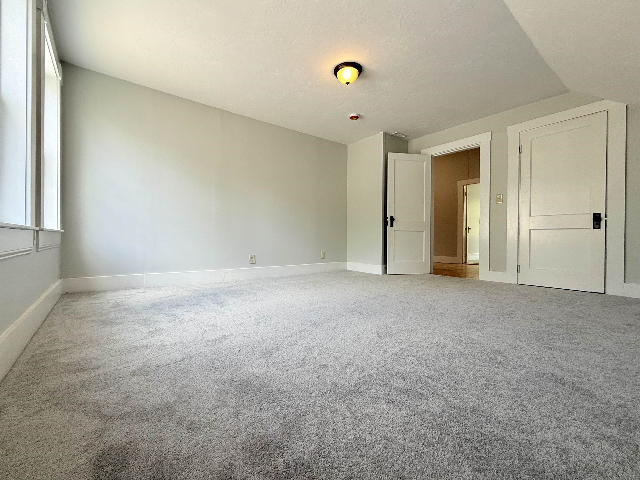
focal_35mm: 15
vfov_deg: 81.7
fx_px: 277
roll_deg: -0.3
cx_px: 304
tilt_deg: +0.1
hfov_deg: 98.1
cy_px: 240
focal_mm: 2.22
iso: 100
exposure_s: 1/99
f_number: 2.2
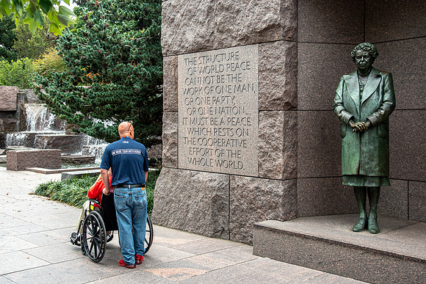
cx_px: 189
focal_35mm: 42
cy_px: 126
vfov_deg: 31.7
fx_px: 500
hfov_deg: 46.1
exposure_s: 1/250
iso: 220
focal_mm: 38
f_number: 5.6
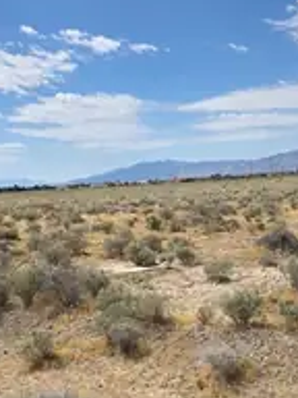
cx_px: 166
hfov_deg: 30.2
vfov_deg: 37.9
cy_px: 332
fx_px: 551
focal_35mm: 48
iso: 64
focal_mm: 6.3
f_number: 1.7
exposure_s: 1/7944
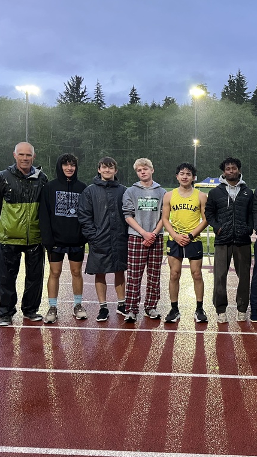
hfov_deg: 27.9
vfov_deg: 52.8
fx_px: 461
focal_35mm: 38
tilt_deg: -4.8
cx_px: 296
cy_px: 228
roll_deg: -1.4
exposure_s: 1/60
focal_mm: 5.7
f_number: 1.5
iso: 320
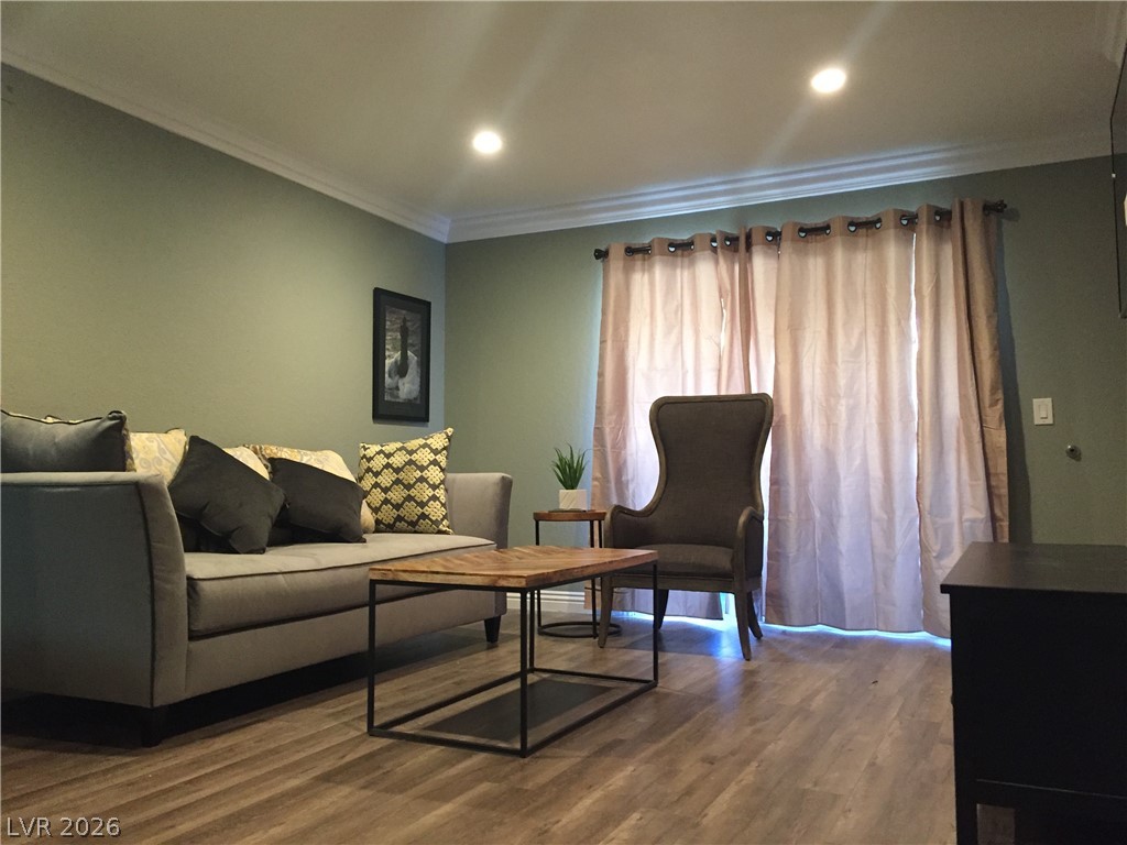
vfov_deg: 48.2
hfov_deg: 61.7
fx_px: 944
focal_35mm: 29
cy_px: 422
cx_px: 564
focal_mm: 4.15
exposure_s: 1/24
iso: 250
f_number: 2.2
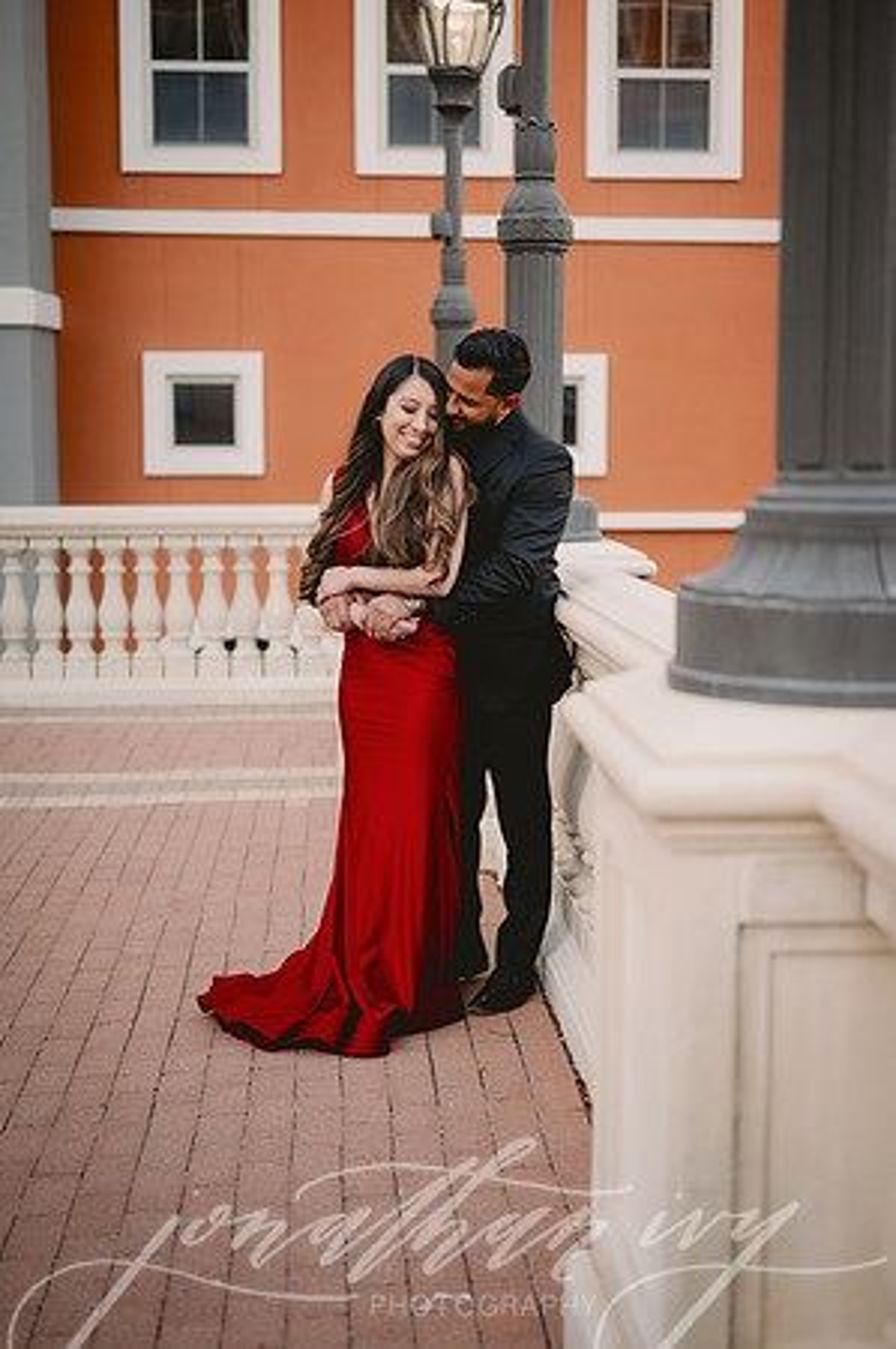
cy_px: 674
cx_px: 448
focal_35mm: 50
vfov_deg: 39.6
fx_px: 1871
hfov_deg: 26.9
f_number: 2
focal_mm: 50
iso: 640
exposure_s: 1/2000
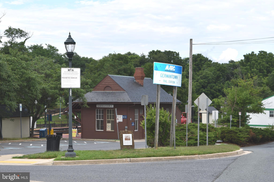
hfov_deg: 26.0
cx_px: 137
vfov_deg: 17.5
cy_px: 91
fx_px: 594
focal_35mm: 78
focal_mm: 52
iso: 100
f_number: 8
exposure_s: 1/200
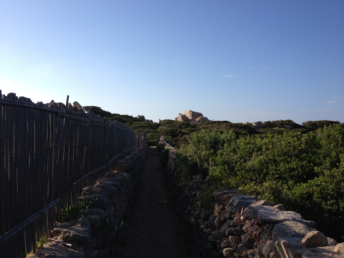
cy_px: 129
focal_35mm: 35
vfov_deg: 40.7
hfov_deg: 52.6
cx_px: 172
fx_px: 348
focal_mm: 4.28
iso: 50
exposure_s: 1/1623
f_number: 2.4
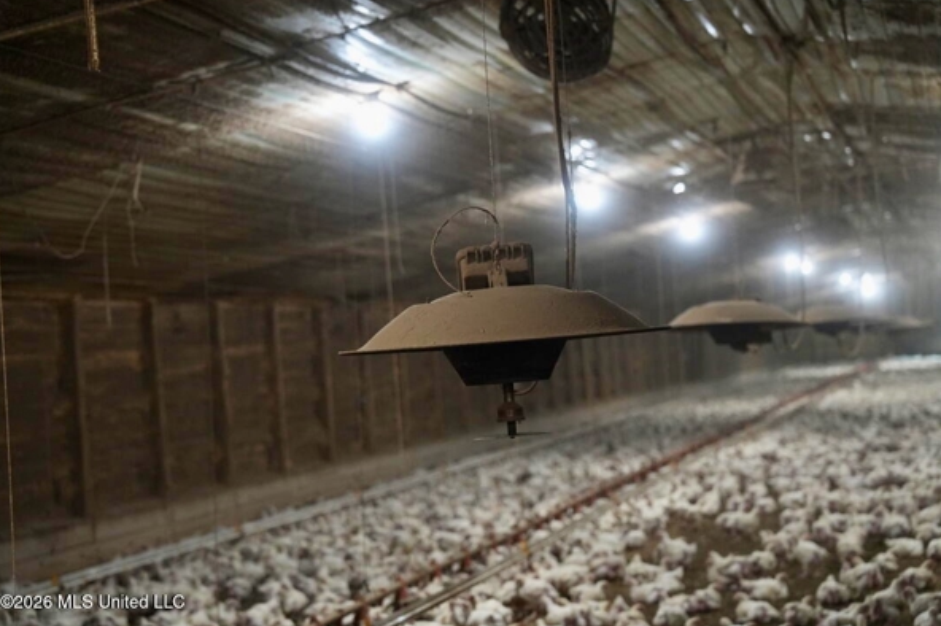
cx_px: 472
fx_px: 1855
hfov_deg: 28.5
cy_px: 313
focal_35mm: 71
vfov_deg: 19.2
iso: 3200
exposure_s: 1/80
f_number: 2.8
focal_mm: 70
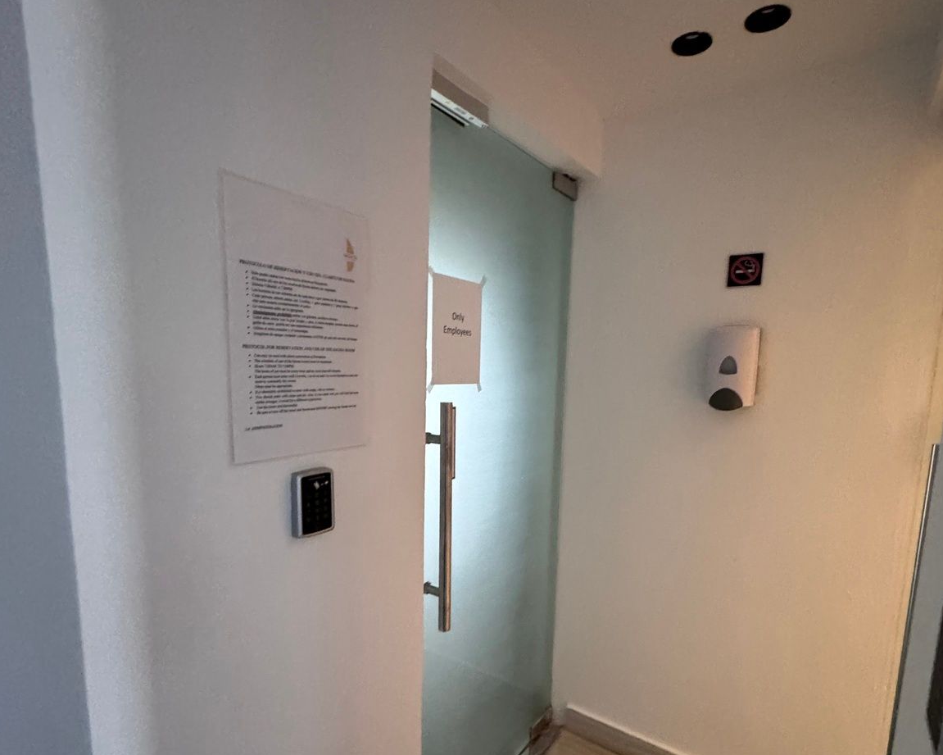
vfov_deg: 70.5
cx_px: 487
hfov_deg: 83.3
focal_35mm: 19
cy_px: 430
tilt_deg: -9.2
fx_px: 530
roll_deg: -1.3
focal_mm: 2.22
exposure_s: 1/60
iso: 1000
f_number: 2.2
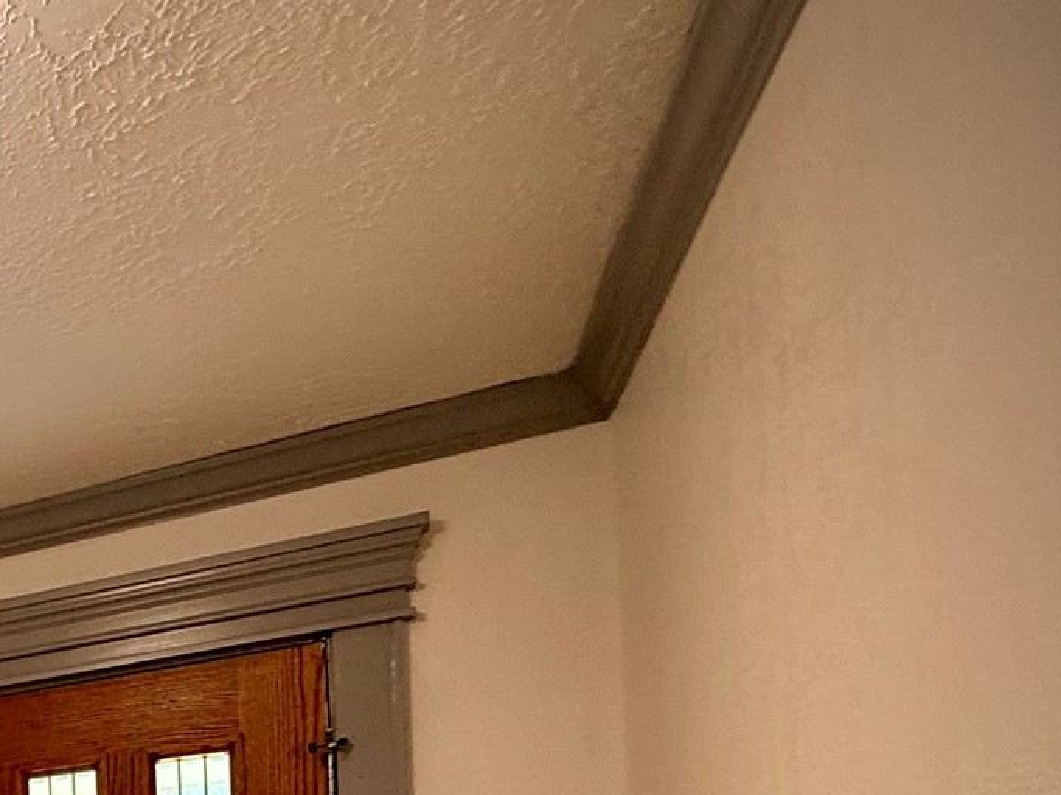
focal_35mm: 42
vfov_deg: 28.2
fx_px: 1287
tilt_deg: -2.0
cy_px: 1037
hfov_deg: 31.8
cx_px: -377
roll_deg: +3.7
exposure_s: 1/120
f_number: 2.2
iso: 160
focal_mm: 2.22
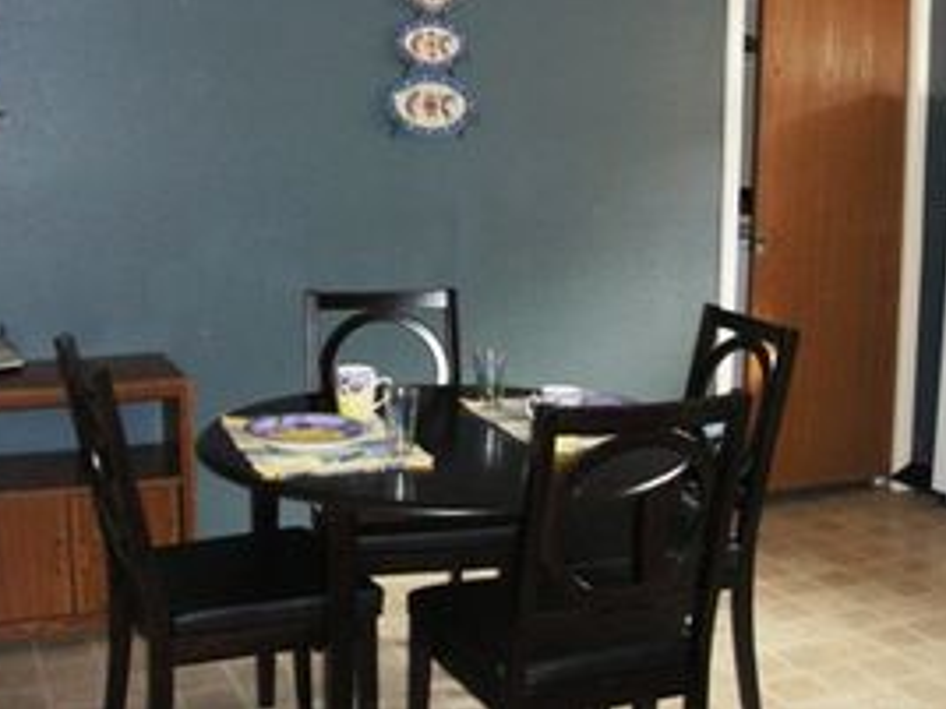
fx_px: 1312
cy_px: 226
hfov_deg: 39.7
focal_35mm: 48
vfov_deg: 30.0
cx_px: 480
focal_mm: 5.8
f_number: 3
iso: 200
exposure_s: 1/60.1
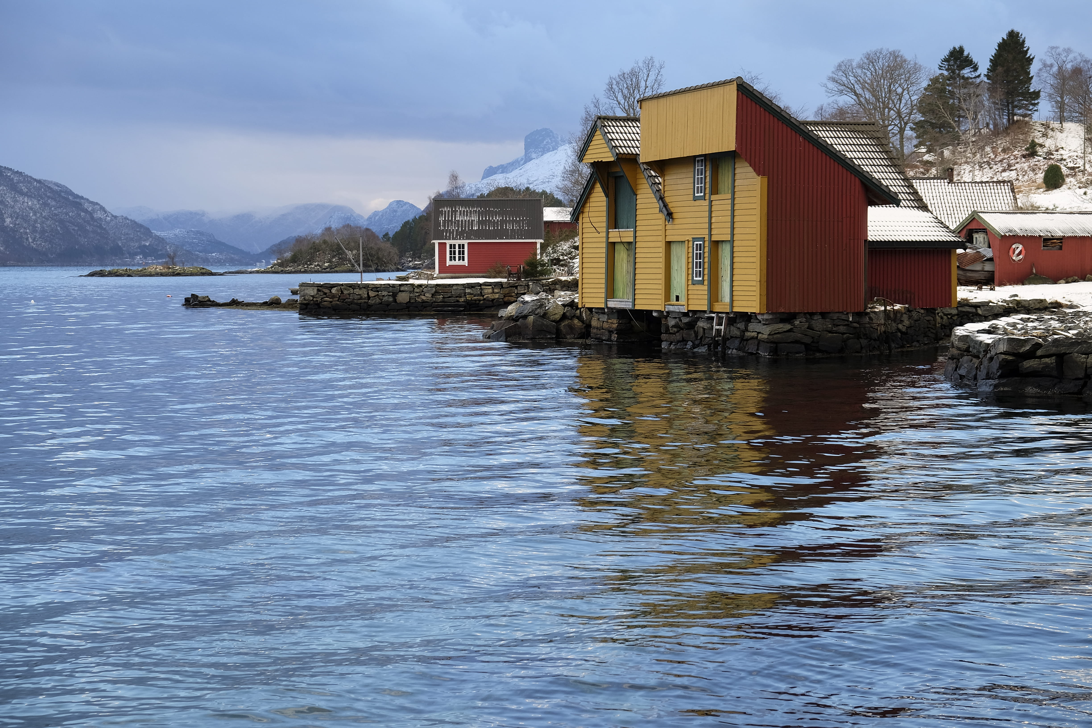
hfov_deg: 31.4
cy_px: 364
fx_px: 1941
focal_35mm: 64
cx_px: 546
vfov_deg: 21.2
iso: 200
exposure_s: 1/160
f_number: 5
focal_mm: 42.5
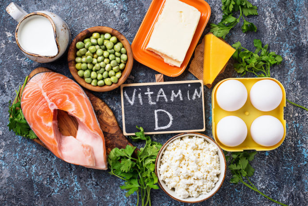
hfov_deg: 39.6
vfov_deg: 27.0
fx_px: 428
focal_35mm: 50
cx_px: 154
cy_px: 103
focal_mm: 50
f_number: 10
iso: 100
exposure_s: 1/100
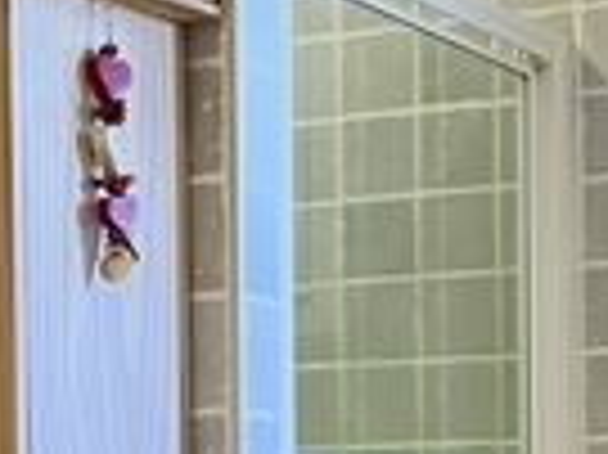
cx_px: -14
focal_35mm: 154
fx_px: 2702
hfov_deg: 12.7
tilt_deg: +0.5
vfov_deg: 9.5
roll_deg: +0.6
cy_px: 535
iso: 100
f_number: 1.5
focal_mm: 5.7
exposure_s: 1/50
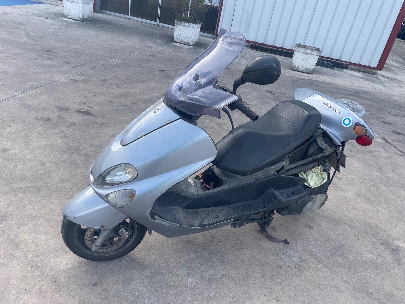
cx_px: 202
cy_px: 152
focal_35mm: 26
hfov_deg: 67.3
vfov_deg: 53.1
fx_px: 304
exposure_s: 1/932
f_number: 1.6
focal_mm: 4.2
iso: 32
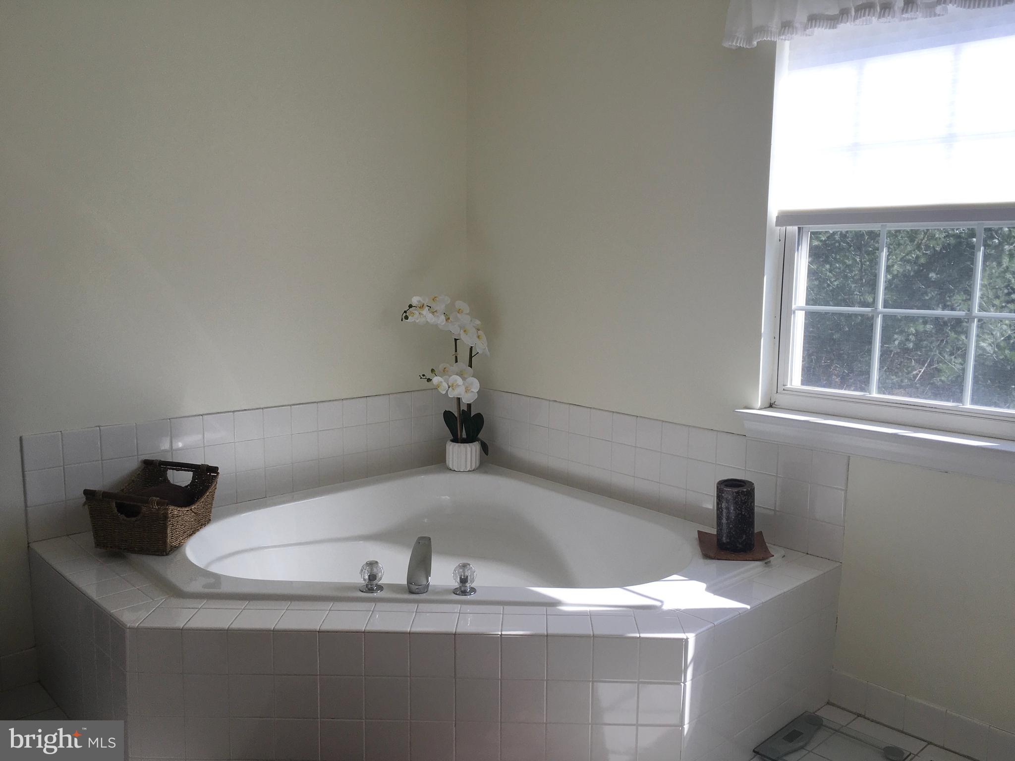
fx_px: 850
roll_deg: +0.6
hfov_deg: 61.7
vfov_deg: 48.2
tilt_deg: -10.3
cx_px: 508
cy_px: 380
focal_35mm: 29
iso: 25
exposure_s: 1/411
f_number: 2.2
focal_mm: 4.15
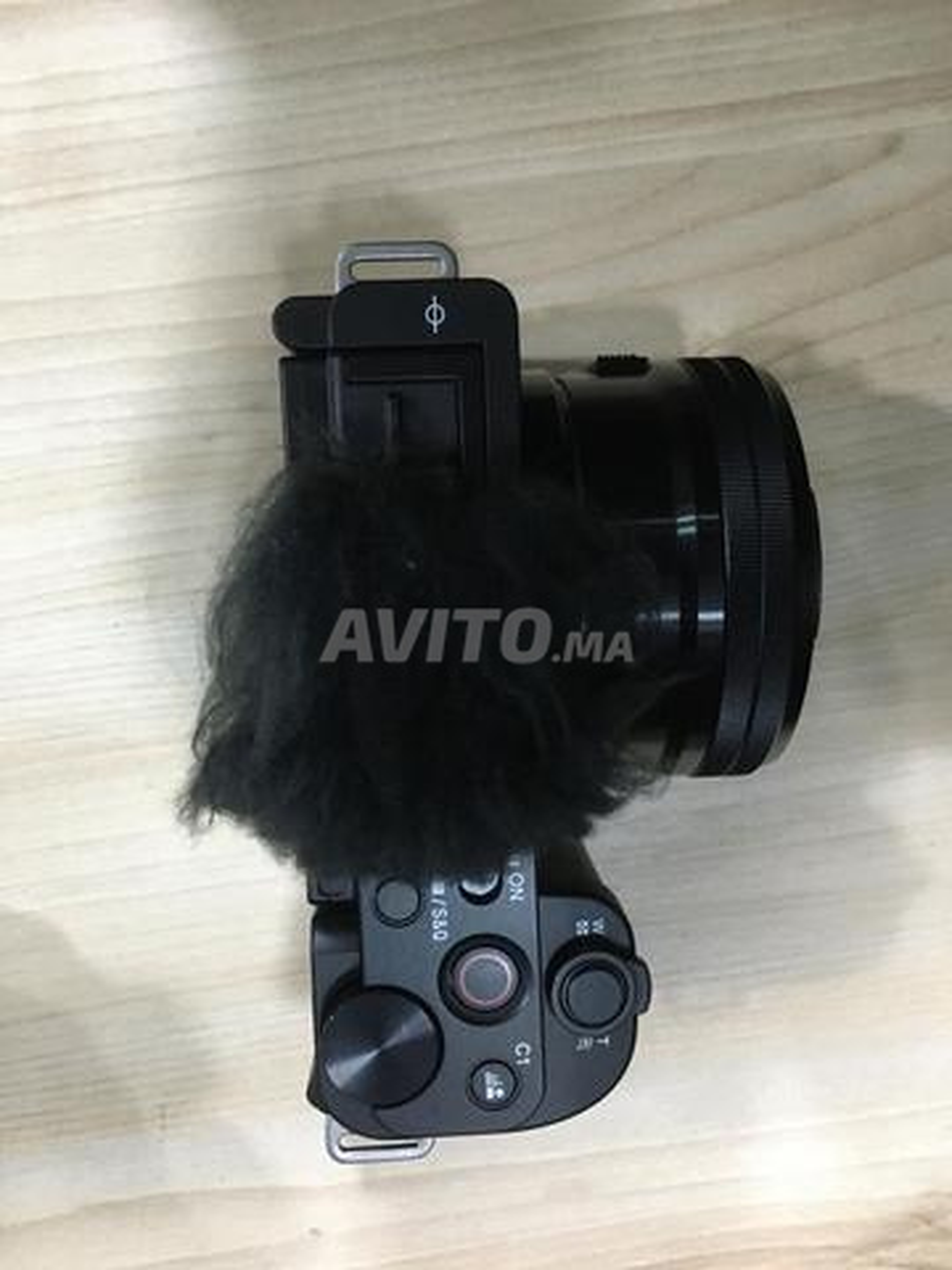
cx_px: 476
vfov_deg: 61.7
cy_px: 635
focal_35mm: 29
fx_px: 1063
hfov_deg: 48.2
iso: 200
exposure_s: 1/17
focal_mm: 4.15
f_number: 2.2
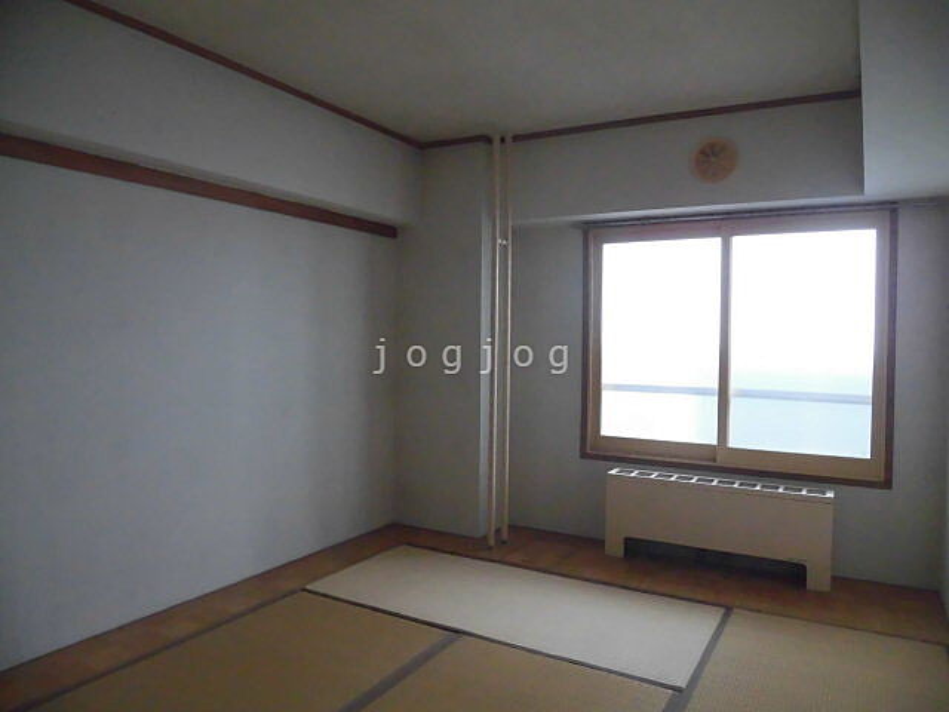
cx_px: 474
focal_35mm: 24
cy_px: 356
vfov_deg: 56.8
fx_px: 658
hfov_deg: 71.6
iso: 800
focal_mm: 4.3
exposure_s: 1/160
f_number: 3.1
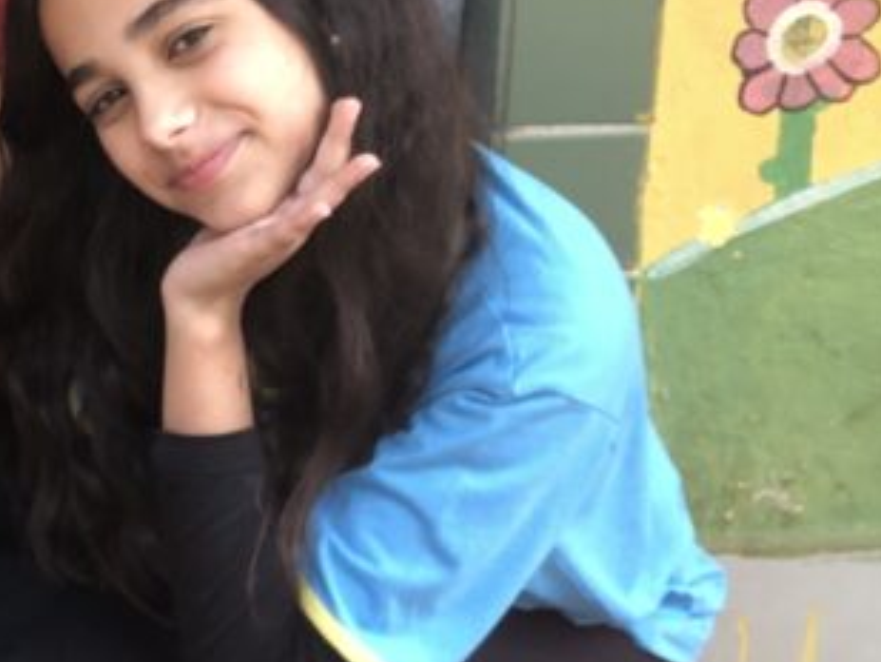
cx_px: -60
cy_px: -67
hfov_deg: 17.9
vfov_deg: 13.7
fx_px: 2699
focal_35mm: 106
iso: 32
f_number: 2.2
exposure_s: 1/120
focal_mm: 2.87
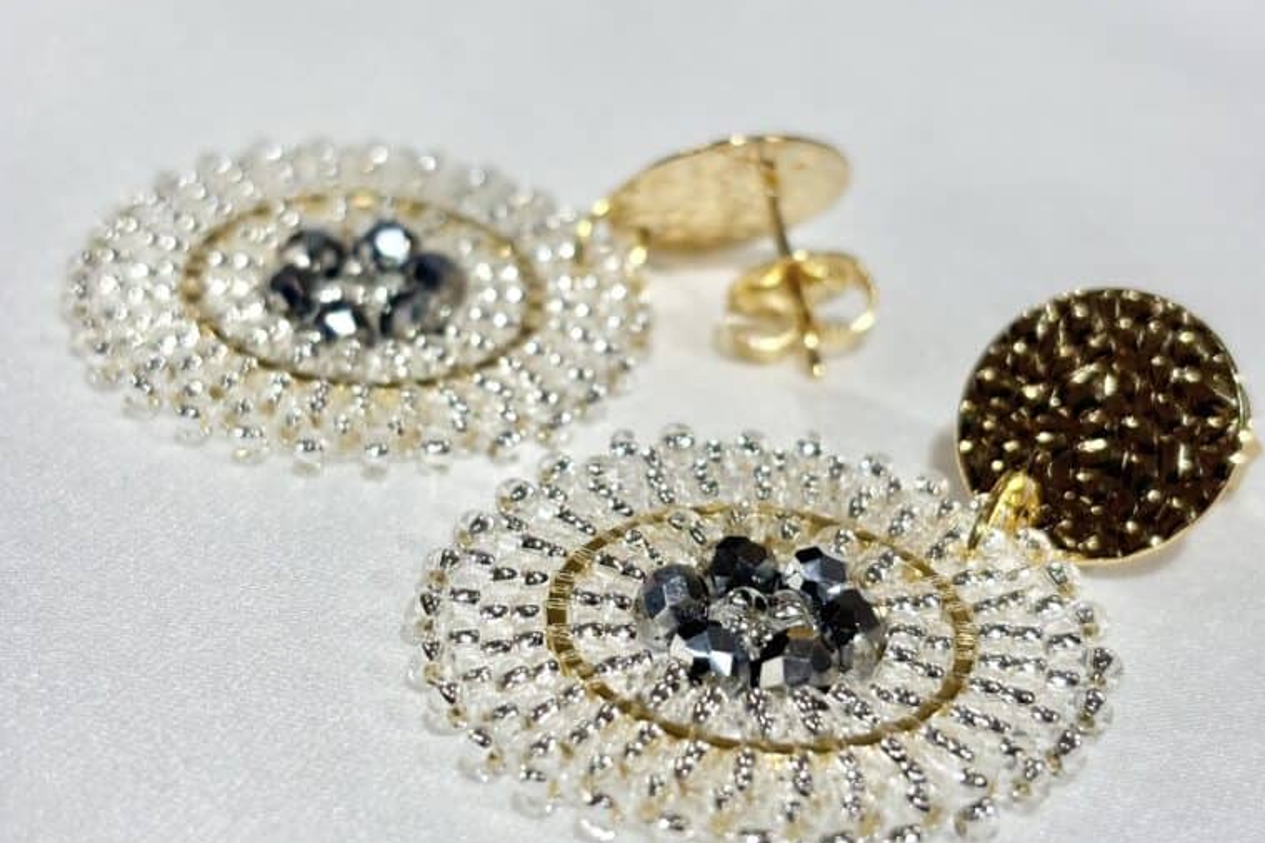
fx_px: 2565
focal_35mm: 73
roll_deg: -1.6
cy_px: 383
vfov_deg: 18.7
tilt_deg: -22.4
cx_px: 627
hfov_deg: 27.7
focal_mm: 5.96
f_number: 1.6
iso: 32
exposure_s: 1/293
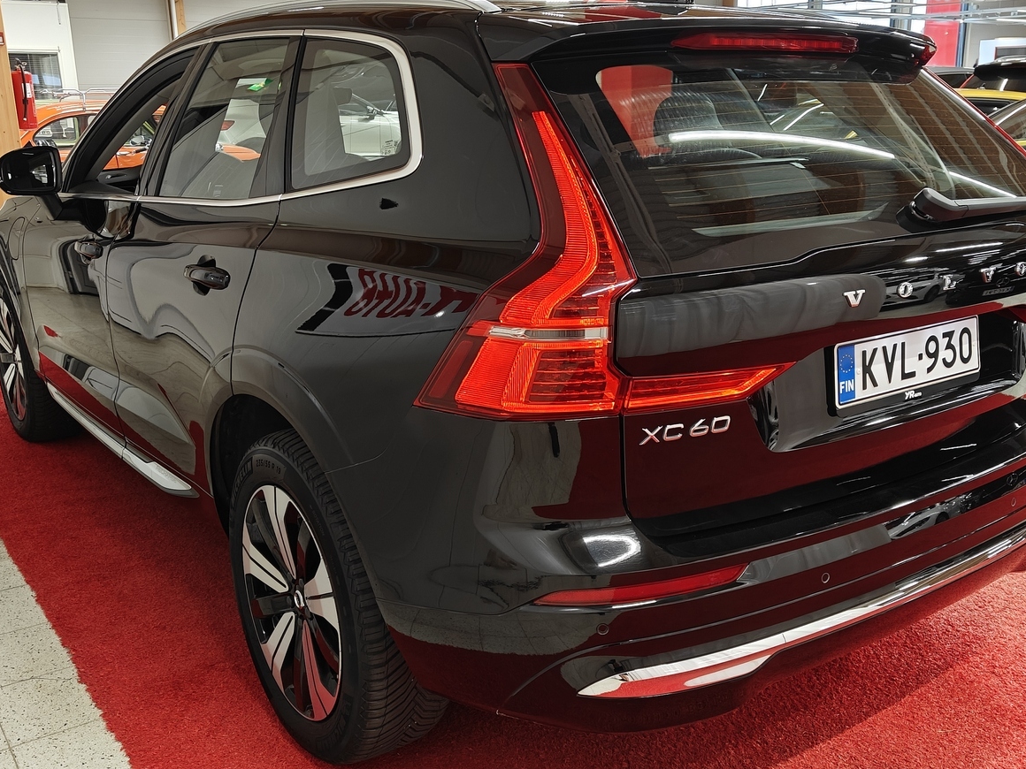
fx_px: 1067
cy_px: 403
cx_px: 557
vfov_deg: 39.6
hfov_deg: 51.3
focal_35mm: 36
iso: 80
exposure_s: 1/50
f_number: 1.8
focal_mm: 5.59
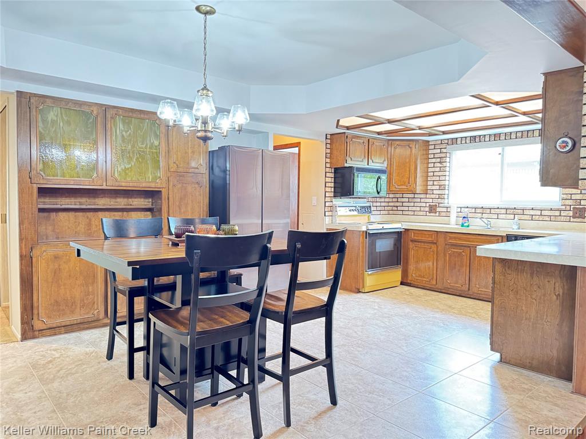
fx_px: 406
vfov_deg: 56.8
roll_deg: -0.9
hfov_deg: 71.6
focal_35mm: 24
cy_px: 220
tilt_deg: -2.6
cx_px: 293
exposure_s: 1/30
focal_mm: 6.76
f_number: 1.78
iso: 1250
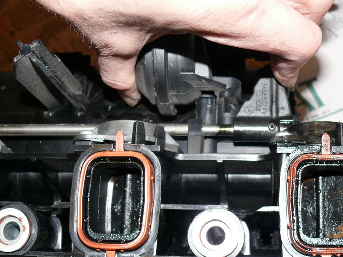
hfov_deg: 34.2
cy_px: 167
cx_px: 213
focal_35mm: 56
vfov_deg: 26.0
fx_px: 555
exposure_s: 1/30
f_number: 2.8
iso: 100
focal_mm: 7.9
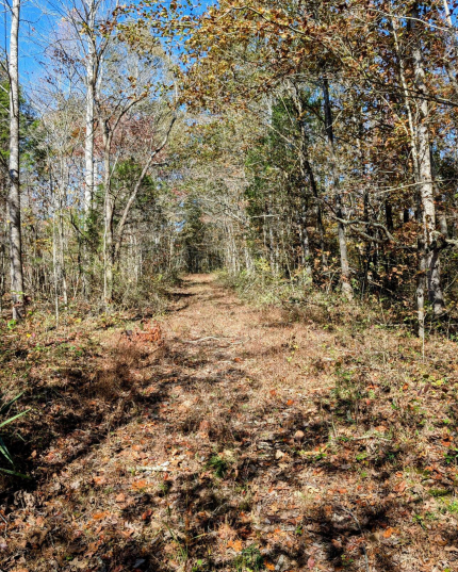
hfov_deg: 50.0
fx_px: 491
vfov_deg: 60.4
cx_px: 223
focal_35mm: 29
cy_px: 284
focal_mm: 6.9
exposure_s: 1/358
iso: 19
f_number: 1.68
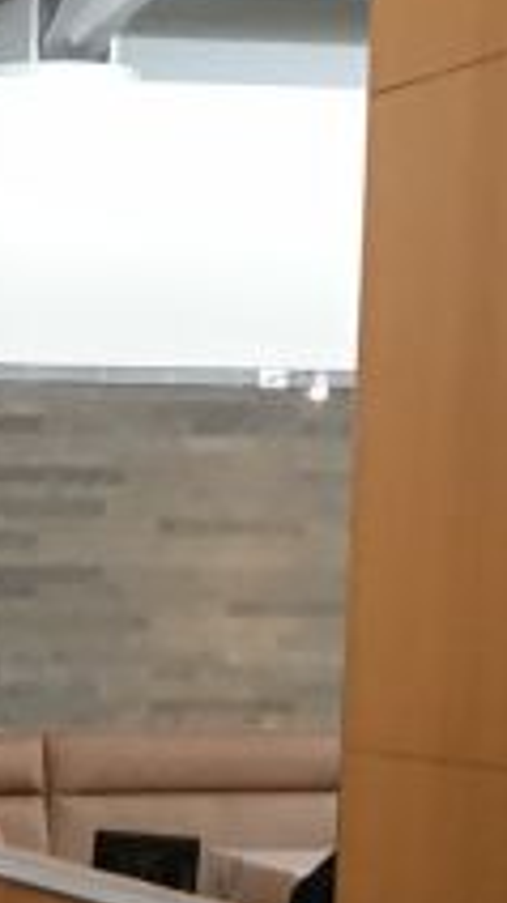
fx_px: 3423
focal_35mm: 143
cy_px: 992
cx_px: -371
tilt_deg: -3.0
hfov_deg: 8.2
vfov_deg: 14.7
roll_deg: -0.7
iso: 64
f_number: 2.2
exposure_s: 1/15
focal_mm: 4.15
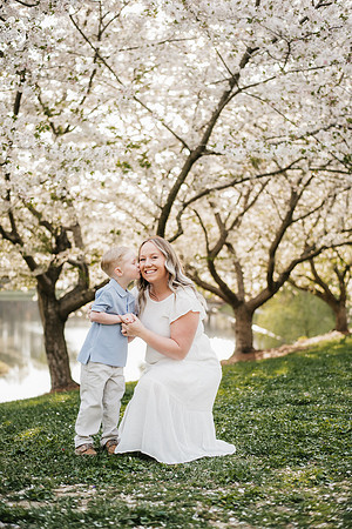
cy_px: 264
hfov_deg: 27.0
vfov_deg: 39.6
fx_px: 733
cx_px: 176
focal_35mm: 50
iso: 125
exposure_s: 1/400
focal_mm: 50
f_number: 2.2
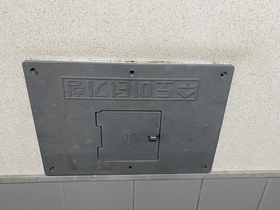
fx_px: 210
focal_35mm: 26
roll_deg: -1.0
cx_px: 140
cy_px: 105
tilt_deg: -27.5
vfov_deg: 53.1
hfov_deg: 67.3
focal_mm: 4.25
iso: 320
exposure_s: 1/60
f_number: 1.8
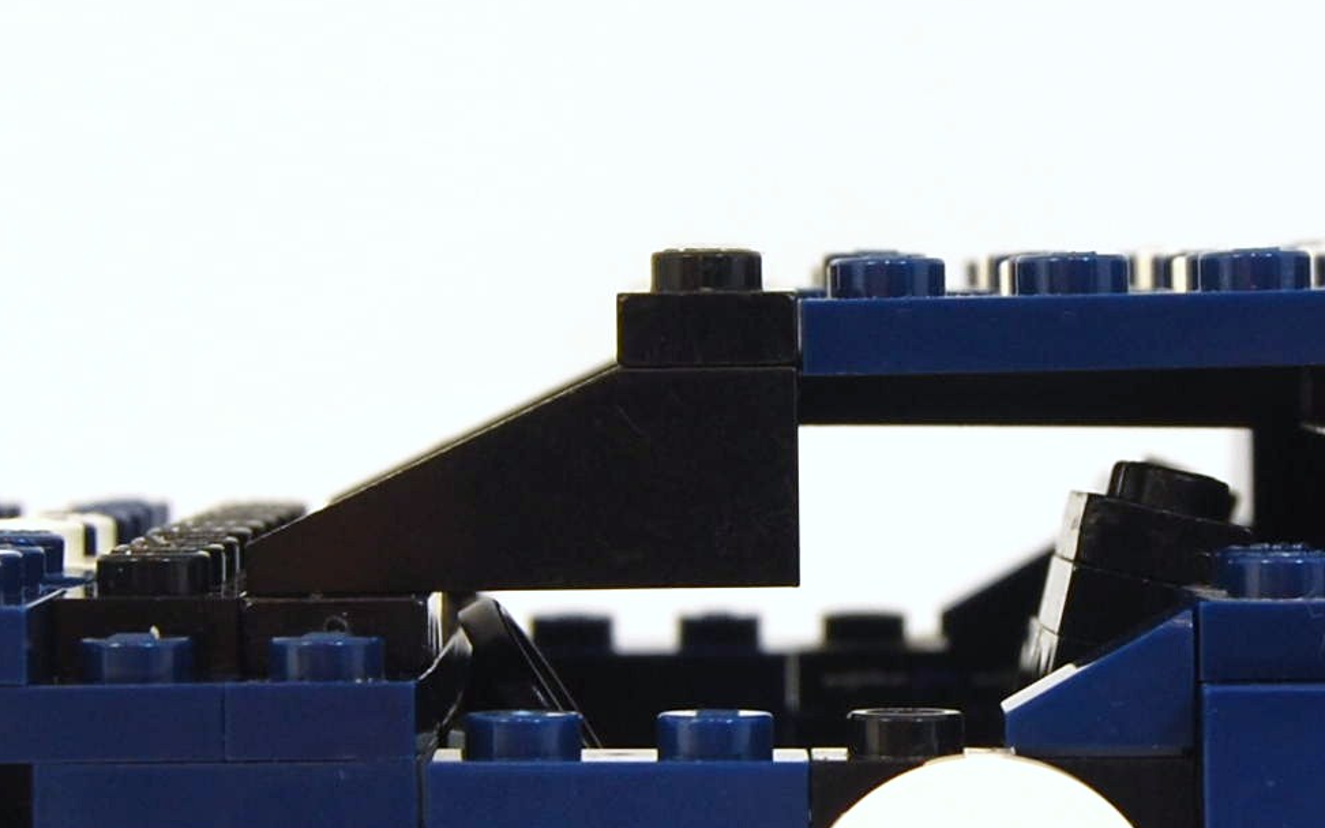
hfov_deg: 11.4
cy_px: 427
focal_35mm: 183
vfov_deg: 7.2
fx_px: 6607
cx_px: 890
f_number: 8
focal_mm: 30
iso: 160
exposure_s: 1/60
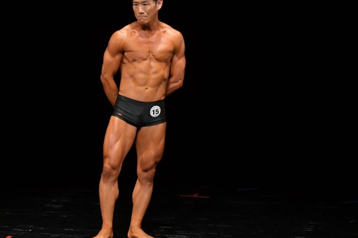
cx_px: 151
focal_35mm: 380
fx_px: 3776
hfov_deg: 5.4
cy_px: 120
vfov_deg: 3.6
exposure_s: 1/400
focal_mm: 200
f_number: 5.6
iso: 3200
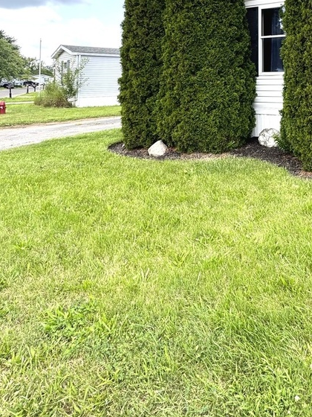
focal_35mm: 27
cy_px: 74
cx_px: 258
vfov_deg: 59.4
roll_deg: -0.7
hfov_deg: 48.0
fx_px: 324
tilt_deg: +3.0
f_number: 2.2
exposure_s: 1/250
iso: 40
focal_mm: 2.22
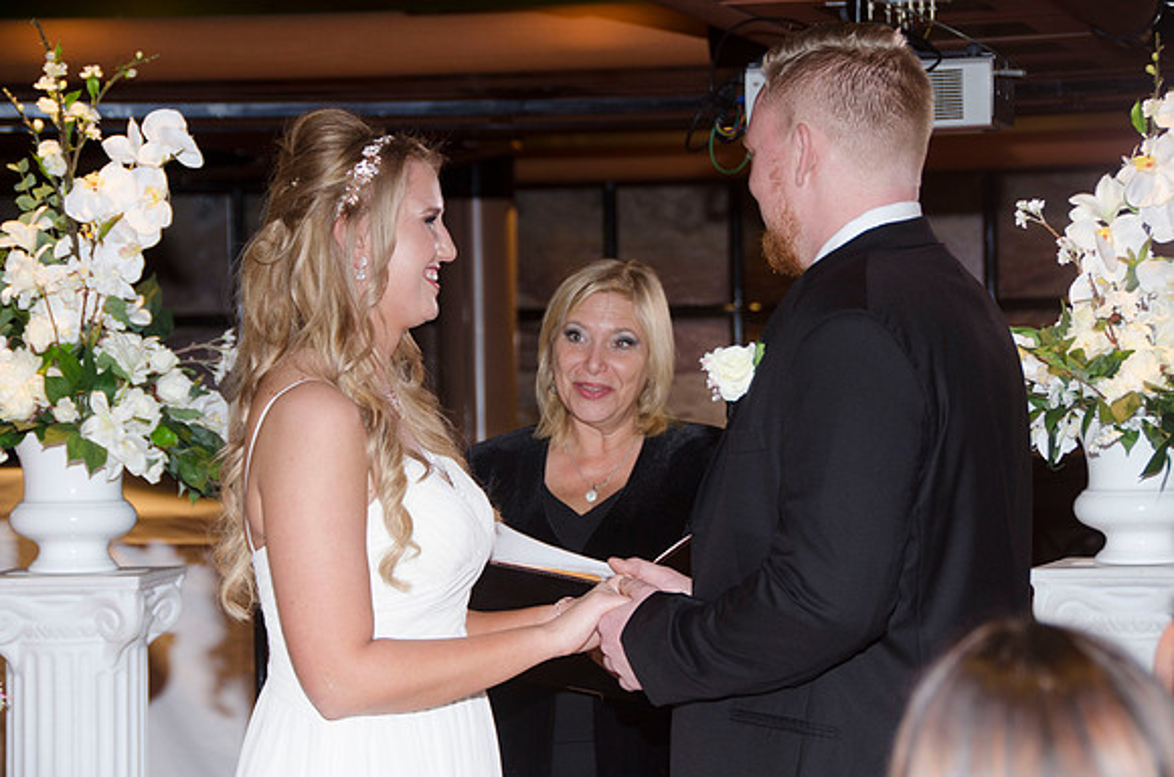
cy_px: 388
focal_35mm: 112
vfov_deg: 12.1
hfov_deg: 18.2
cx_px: 587
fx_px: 3661
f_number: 5.6
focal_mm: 75
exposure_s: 1/60
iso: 400
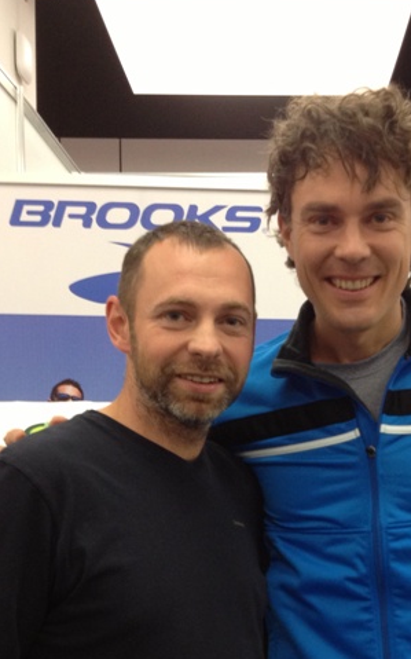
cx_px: 297
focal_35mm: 62
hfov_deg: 20.8
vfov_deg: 32.2
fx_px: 1112
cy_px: 510
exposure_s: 1/20
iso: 125
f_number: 2.4
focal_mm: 4.28
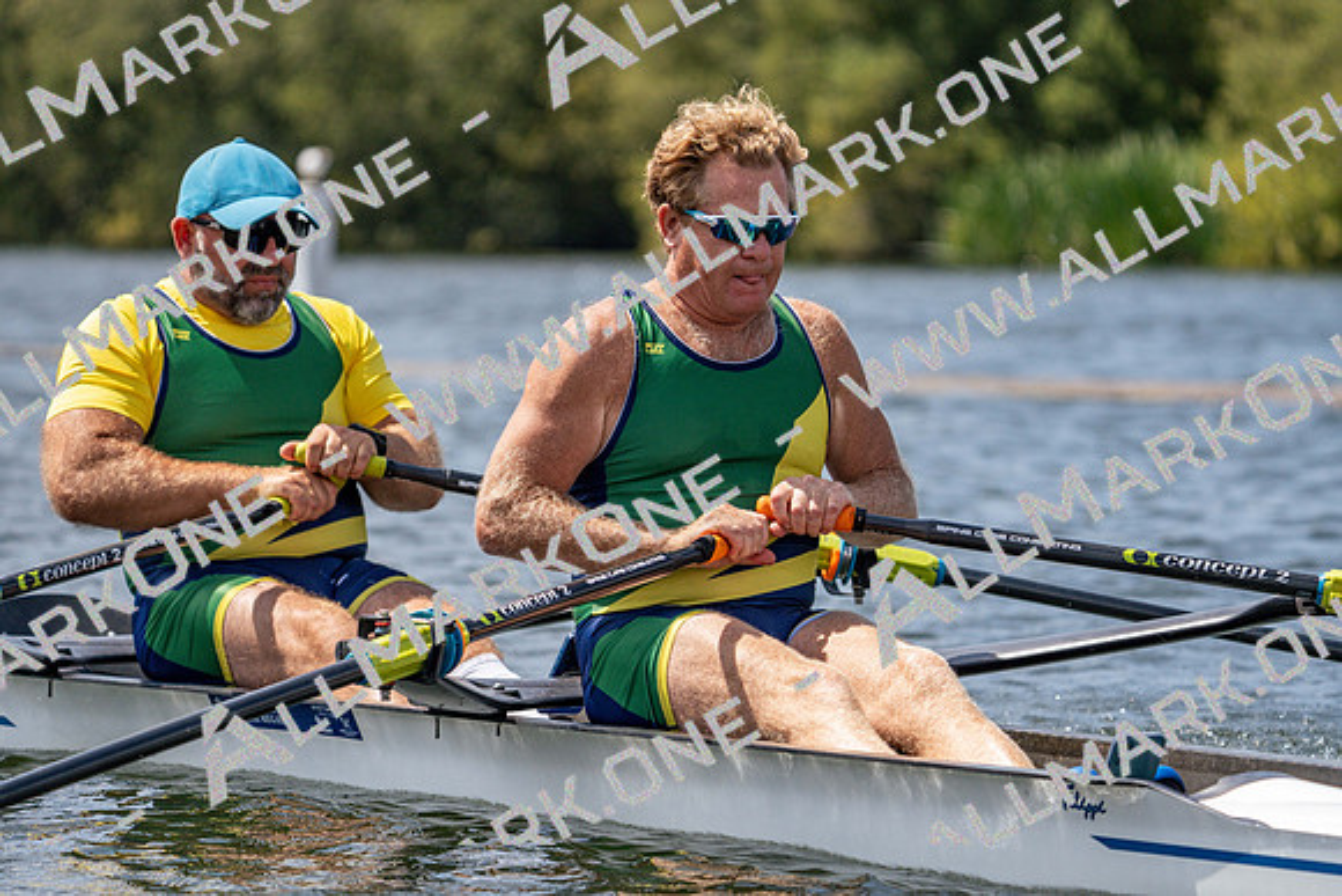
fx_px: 9321
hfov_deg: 8.2
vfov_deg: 5.5
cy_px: 448
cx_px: 671
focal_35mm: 250
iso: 320
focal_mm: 250
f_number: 5.6
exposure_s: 1/2000
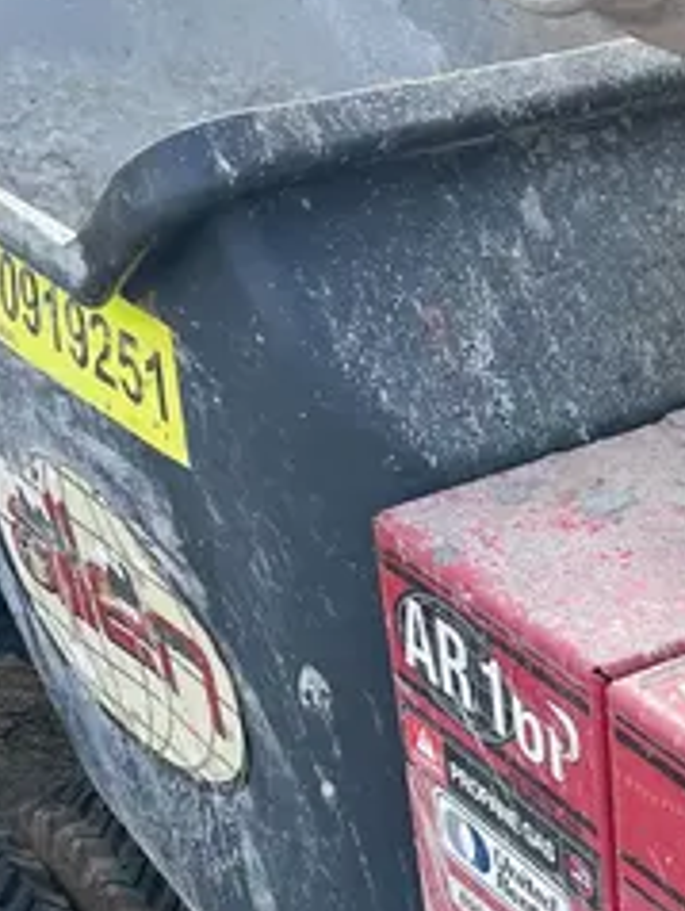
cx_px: 842
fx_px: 2107
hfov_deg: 17.5
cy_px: 821
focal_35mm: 80
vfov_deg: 23.7
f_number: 1.6
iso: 50
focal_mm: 4.2
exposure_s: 1/988
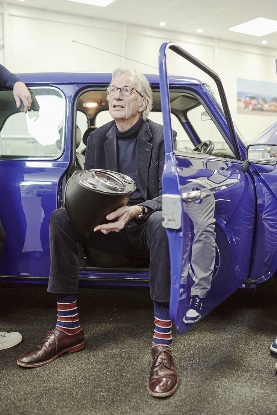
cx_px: 145
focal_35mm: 38
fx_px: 438
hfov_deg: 35.1
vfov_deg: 50.6
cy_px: 191
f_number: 2.2
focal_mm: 35
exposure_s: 1/200
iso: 800
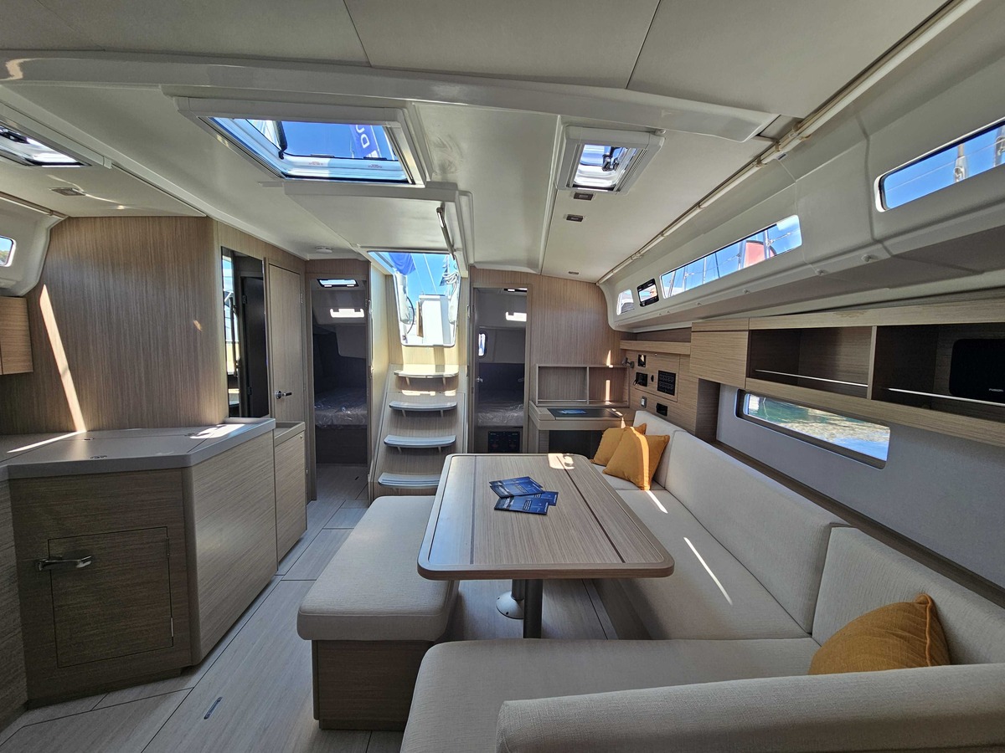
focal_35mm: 13
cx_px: 502
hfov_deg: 106.2
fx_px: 377
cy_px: 376
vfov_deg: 89.9
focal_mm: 2.2
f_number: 2.2
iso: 50
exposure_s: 1/145
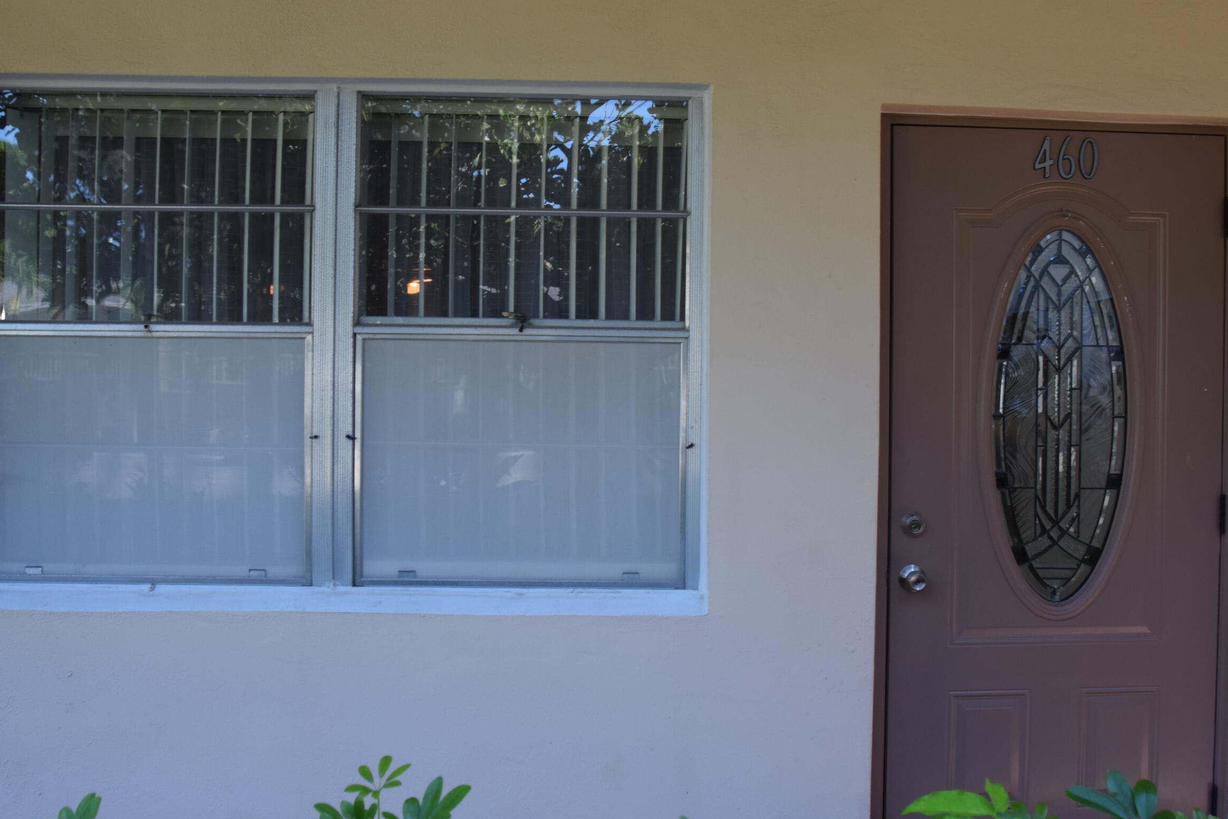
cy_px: 410
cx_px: 676
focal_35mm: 35
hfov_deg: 54.3
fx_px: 1194
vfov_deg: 37.9
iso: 400
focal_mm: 18
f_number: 6.3
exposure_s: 1/160
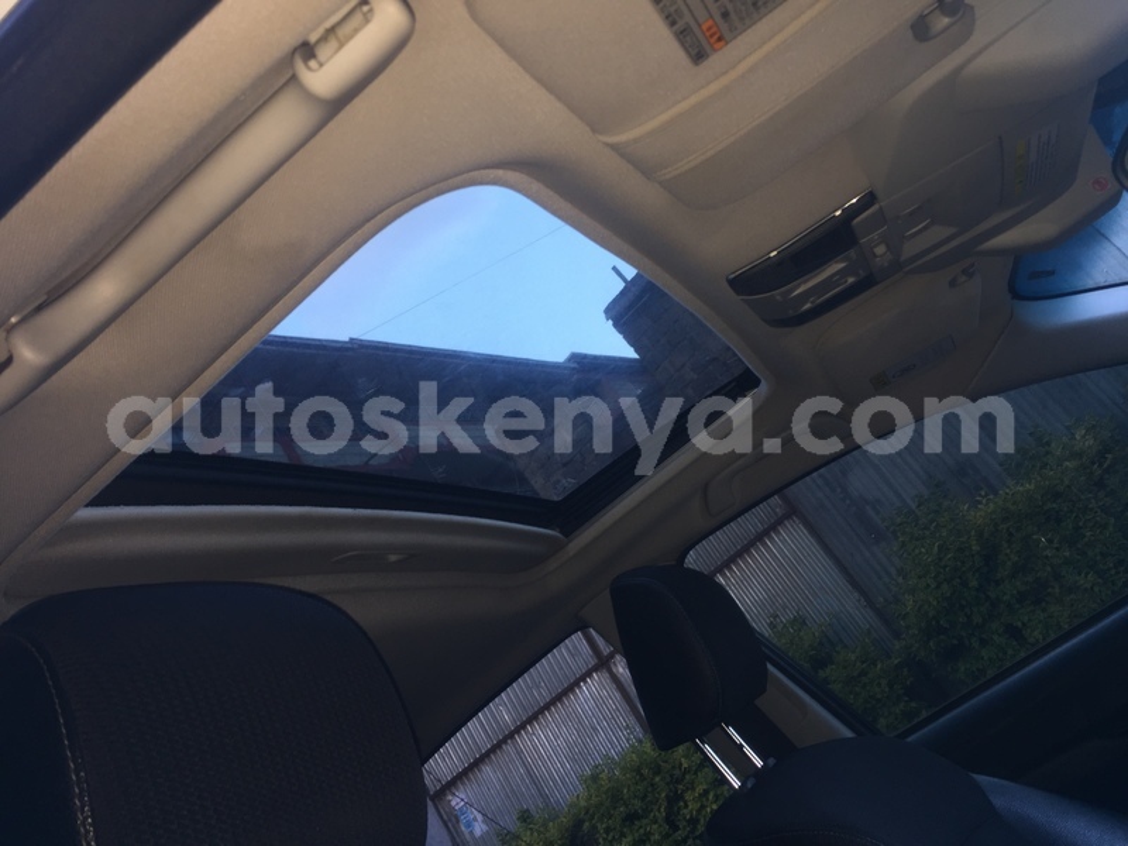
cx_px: 564
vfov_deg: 48.2
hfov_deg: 61.7
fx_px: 945
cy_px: 423
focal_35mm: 29
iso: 32
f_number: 2.2
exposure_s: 1/41
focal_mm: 4.15
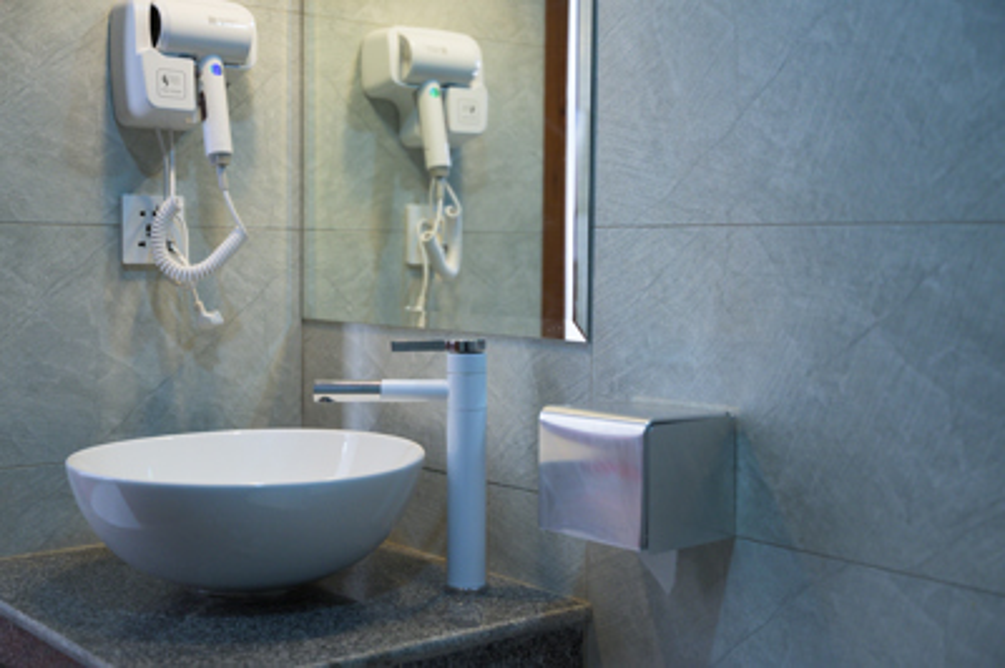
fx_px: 1311
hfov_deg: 41.9
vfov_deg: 28.6
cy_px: 334
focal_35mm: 47
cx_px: 502
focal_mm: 47
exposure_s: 1/400
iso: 800
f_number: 2.8
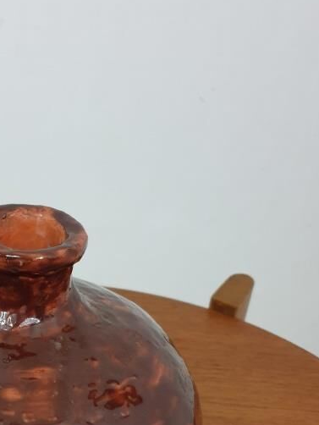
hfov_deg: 26.6
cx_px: 34
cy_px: 342
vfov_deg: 35.0
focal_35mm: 53
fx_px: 651
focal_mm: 4.3
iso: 320
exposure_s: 1/33
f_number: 1.5
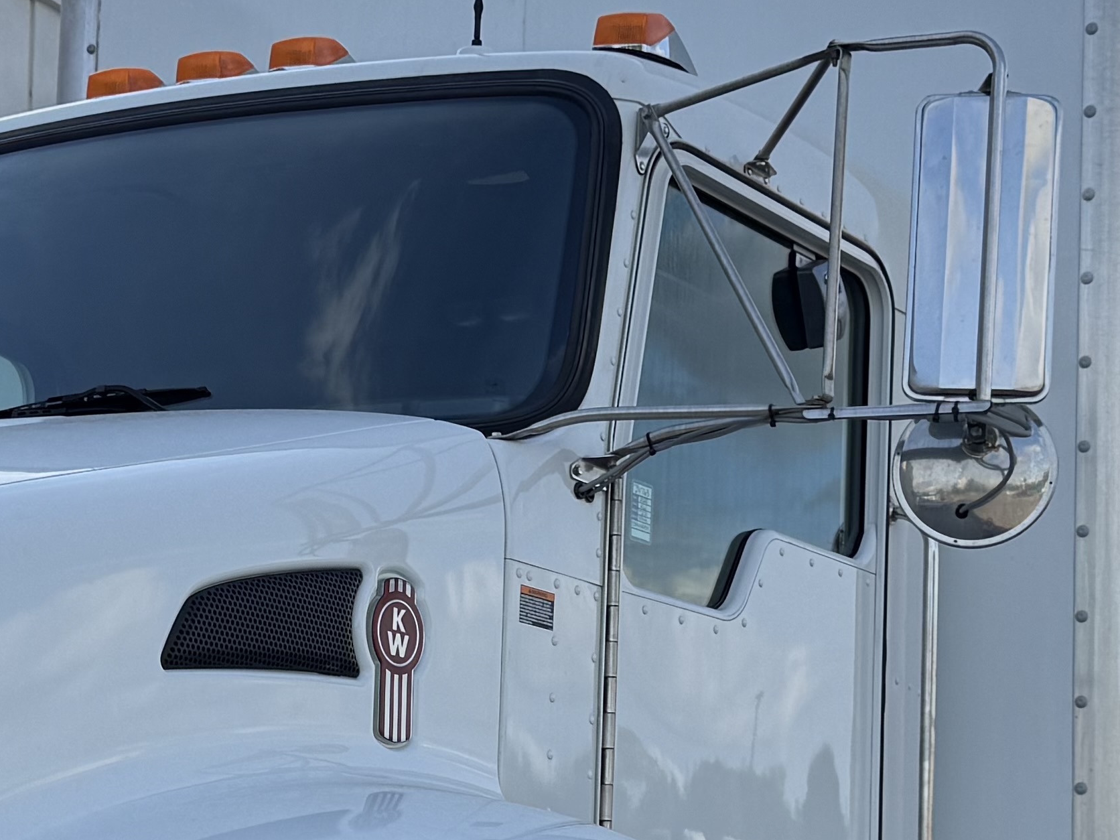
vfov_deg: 17.8
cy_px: 691
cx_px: 388
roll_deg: -0.6
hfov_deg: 23.7
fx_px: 2653
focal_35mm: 82
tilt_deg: +8.2
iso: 80
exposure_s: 1/3425
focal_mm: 6.76
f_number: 1.78
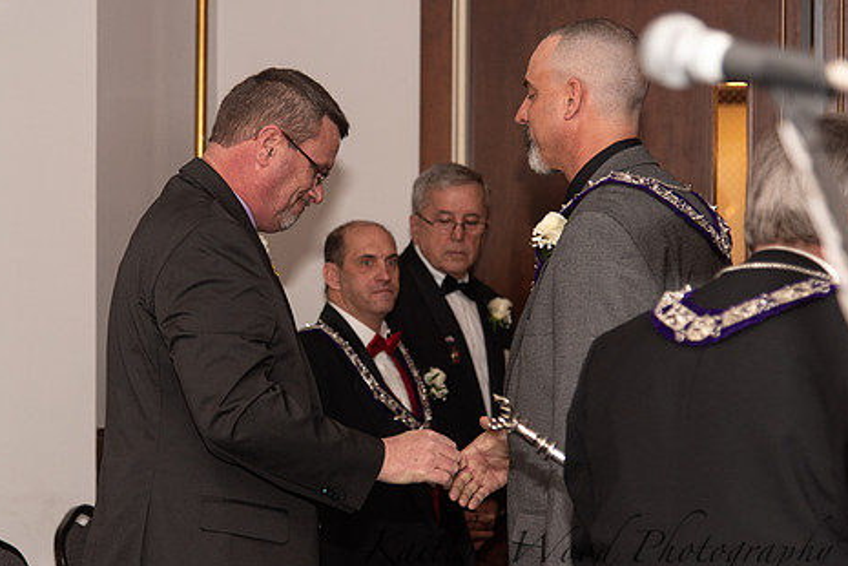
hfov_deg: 19.3
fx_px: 2497
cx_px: 363
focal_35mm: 106
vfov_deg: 12.9
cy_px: 266
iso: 800
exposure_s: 1/200
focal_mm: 85
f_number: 4
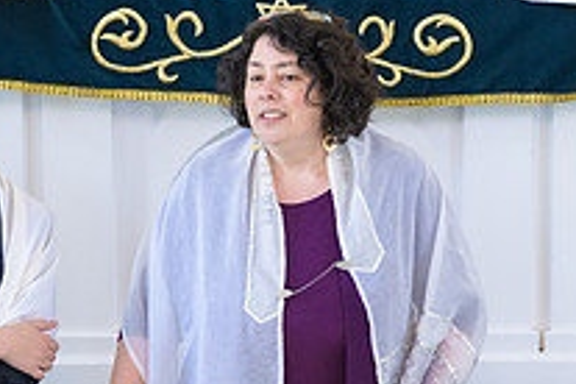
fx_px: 8975
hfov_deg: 3.7
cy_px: 232
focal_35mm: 561
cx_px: 289
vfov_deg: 2.5
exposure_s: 1/125
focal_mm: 200
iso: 1250
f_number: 3.2
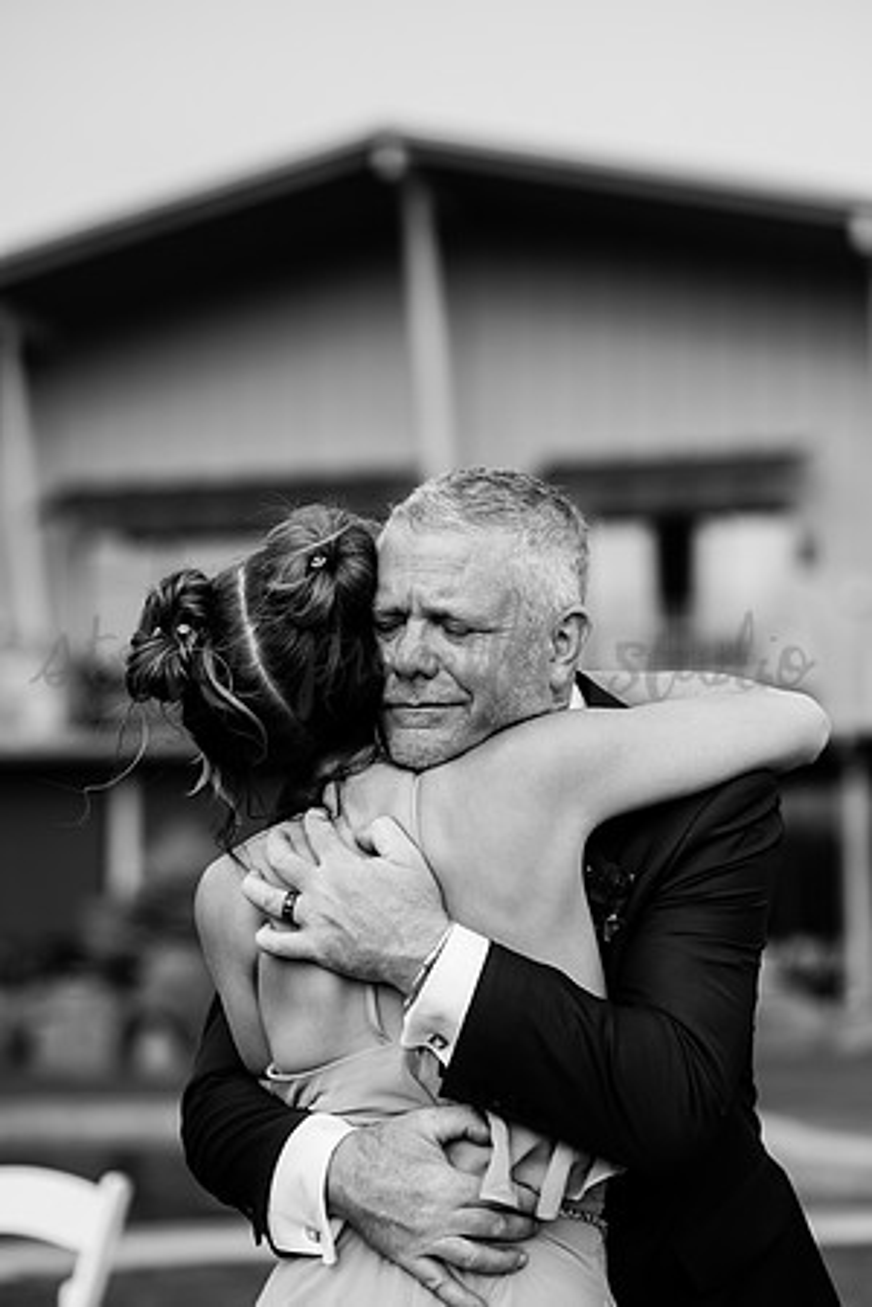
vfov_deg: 23.9
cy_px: 654
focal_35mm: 85
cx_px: 436
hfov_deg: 16.1
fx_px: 3088
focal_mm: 85
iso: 160
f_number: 2.2
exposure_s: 1/3200
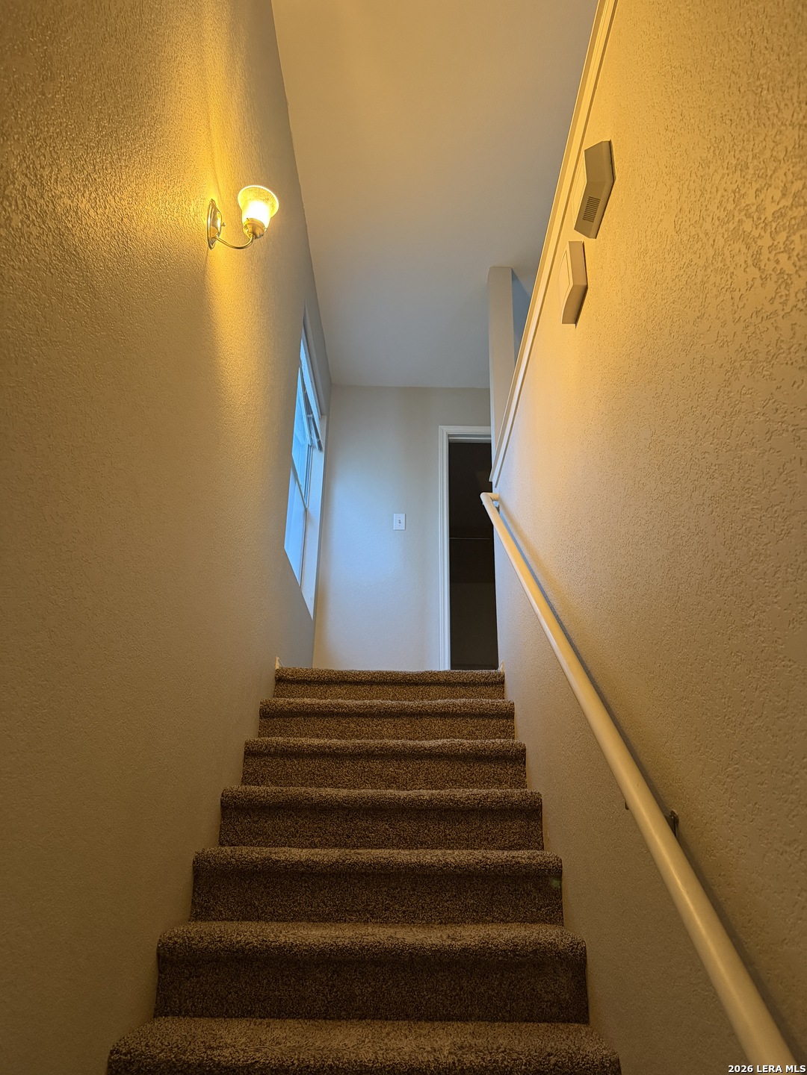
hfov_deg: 56.8
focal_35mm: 24
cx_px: 404
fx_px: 746
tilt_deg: +23.0
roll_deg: -0.7
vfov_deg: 71.6
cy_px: 538
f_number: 1.78
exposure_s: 1/60
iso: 800
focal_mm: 6.76
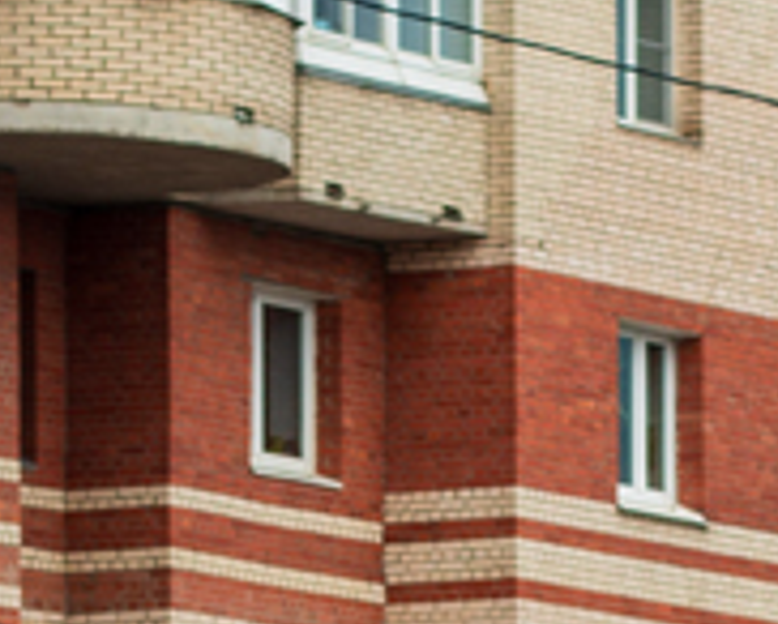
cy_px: 1197
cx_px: 650
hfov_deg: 5.0
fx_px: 8921
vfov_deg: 4.0
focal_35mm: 387
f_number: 5.6
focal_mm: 50
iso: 200
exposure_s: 1/320
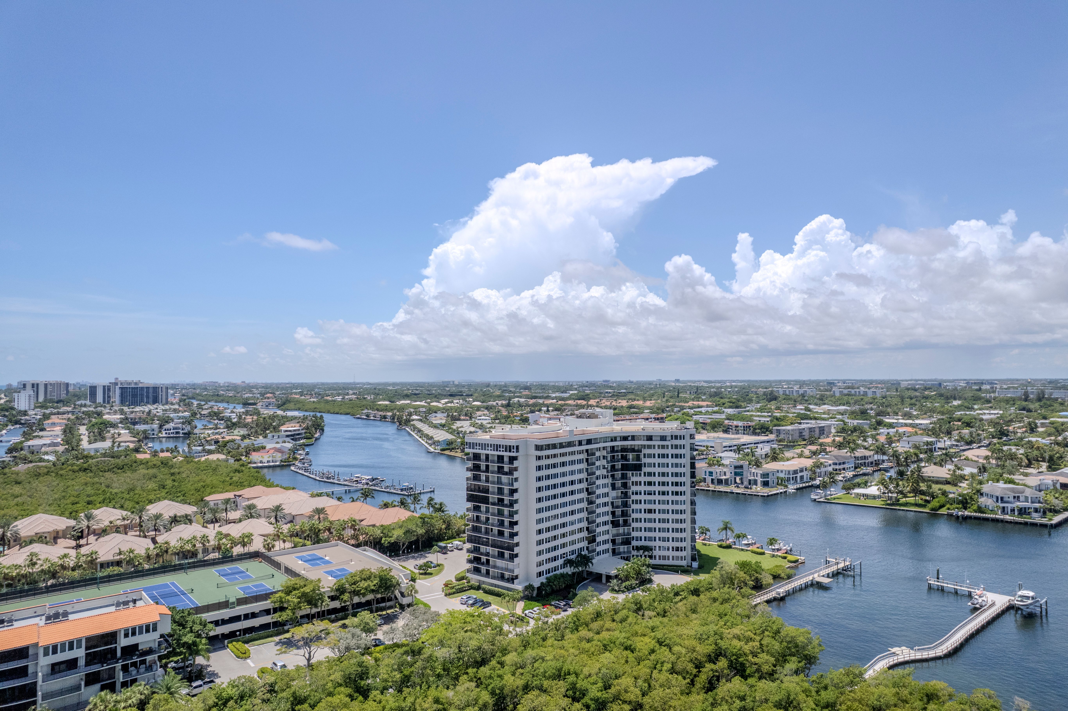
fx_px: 652
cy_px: 356
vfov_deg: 57.2
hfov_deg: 78.6
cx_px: 534
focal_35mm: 22
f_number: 2.8
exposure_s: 1/4000
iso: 140
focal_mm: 8.38
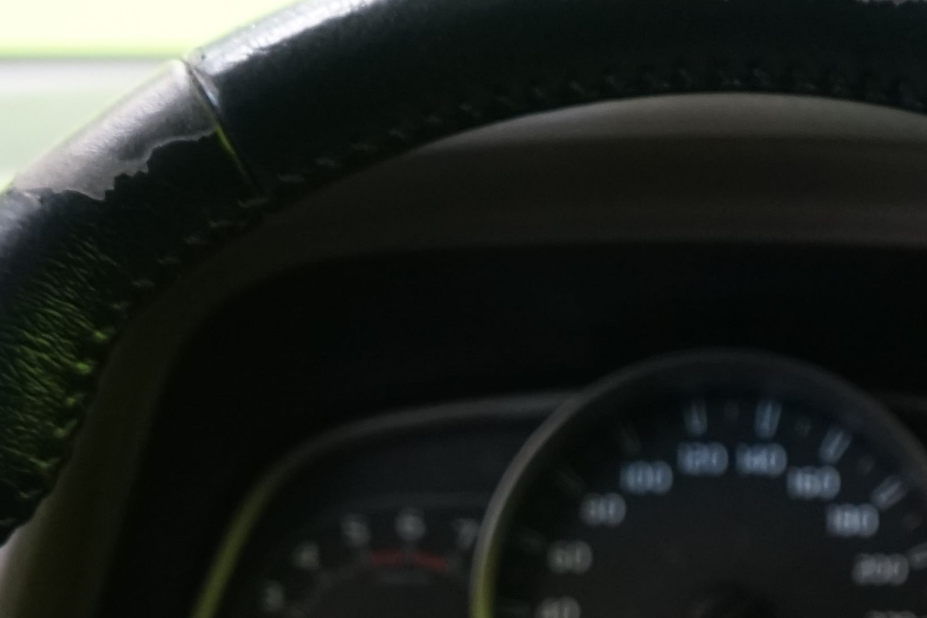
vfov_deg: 12.5
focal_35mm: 103
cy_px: 973
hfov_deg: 19.6
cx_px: 745
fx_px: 2652
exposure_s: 1/15
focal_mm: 28
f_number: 4
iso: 1250
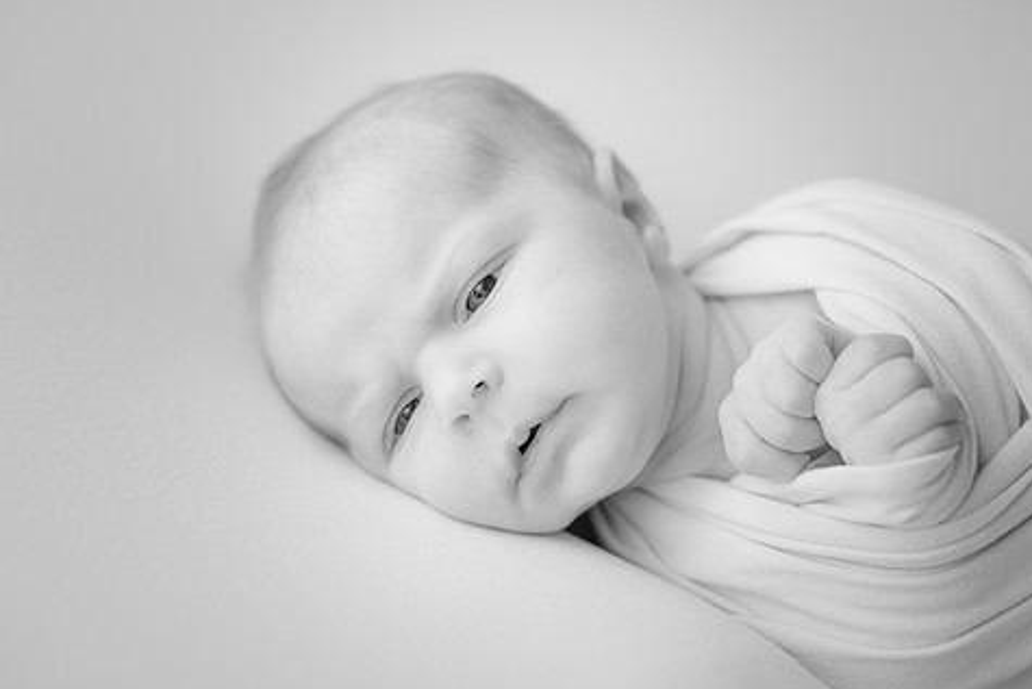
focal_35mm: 61
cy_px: 316
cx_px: 508
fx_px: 1749
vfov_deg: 22.3
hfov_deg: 32.9
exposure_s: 1/160
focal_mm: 50
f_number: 2.8
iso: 160
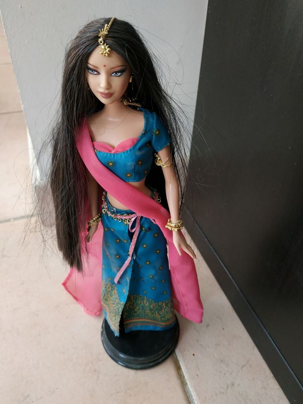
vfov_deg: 69.4
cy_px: 198
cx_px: 157
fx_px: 292
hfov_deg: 54.9
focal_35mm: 25
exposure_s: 1/25
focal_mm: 3.94
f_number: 1.9
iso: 200
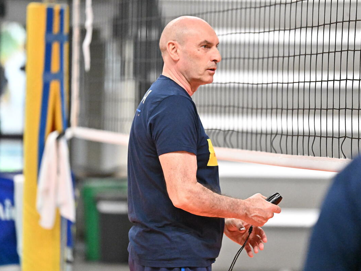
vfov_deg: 4.7
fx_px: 3286
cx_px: 179
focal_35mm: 315
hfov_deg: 6.3
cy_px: 135
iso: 16000
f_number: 5.3
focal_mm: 290
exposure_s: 1/1000
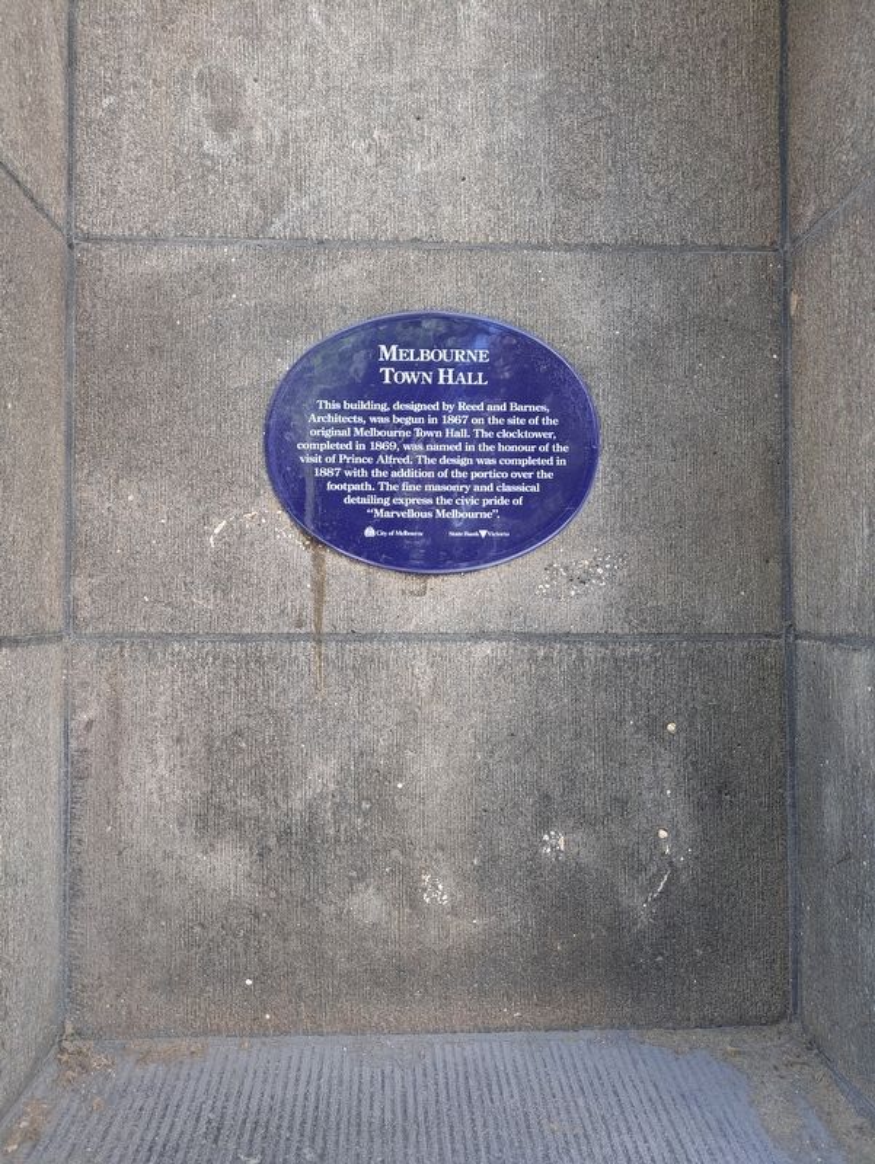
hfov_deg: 54.9
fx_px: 842
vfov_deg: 69.4
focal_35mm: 25
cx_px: 438
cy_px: 582
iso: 107
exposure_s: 1/100
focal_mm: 5.43
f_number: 1.89
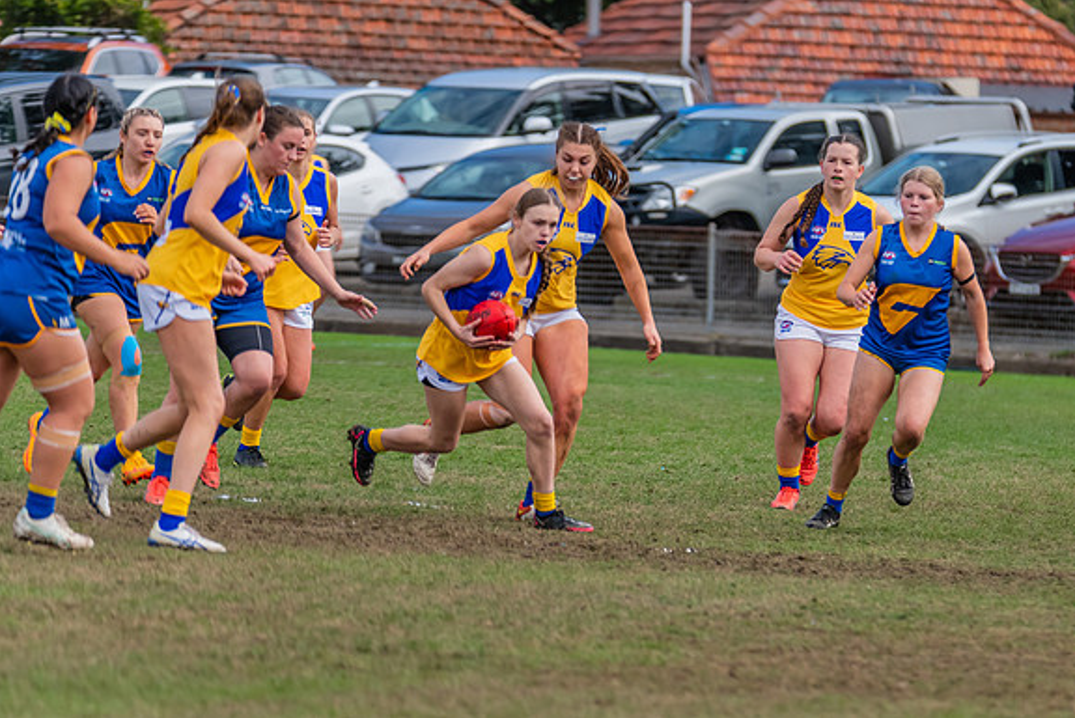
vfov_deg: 3.2
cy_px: 399
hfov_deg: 4.8
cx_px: 760
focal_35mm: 425
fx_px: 12700
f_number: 6.3
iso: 800
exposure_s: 1/1600
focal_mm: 300
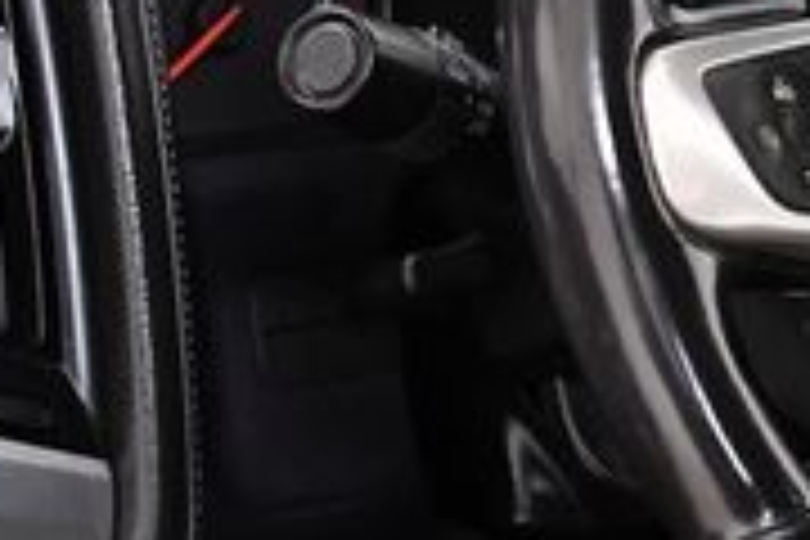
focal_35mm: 142
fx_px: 3195
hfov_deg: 13.6
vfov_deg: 9.6
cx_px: 1228
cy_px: 110
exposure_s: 1/160
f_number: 4.5
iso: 2500
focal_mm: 27
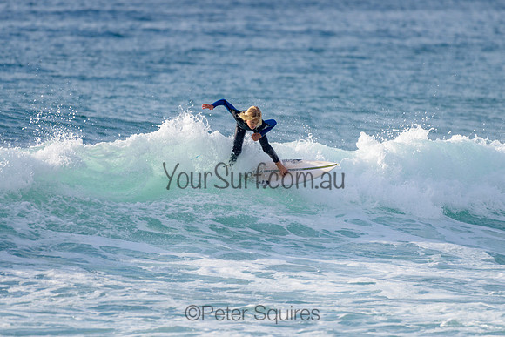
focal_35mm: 613
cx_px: 247
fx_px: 8604
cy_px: 149
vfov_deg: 2.2
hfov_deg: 3.4
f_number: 5.6
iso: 220
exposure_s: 1/2000
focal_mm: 500
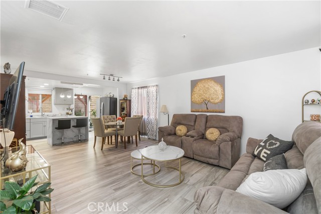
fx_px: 134
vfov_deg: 77.3
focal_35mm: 15
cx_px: 160
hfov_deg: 100.4
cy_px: 107
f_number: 7.1
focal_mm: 10
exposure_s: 1/10
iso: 400
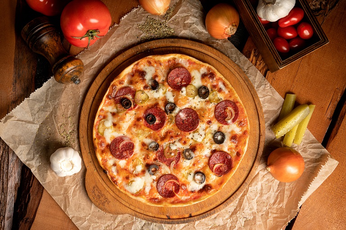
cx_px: 173
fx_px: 452
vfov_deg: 28.6
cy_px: 115
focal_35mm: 47
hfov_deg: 41.9
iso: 100
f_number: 10
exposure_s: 1/125
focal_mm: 47
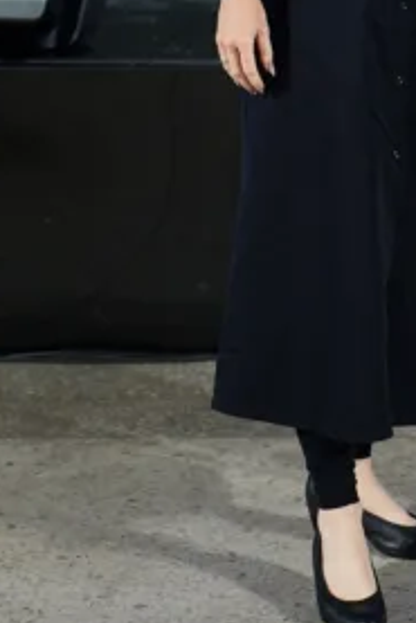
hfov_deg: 8.7
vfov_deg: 12.3
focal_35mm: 155
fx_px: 2683
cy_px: -459
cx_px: 590
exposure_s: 1/320
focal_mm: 42
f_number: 2
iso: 250
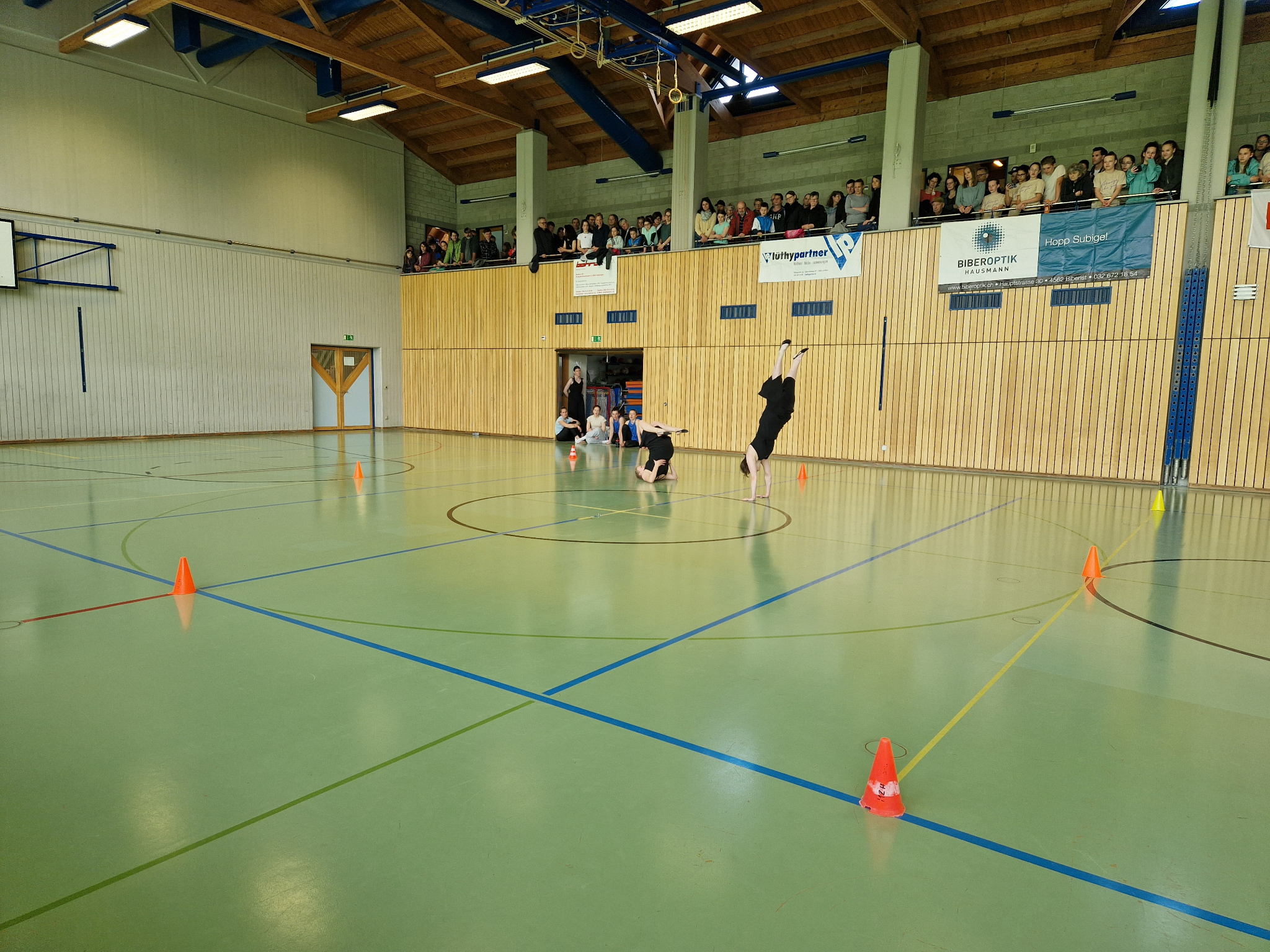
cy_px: 476
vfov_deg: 58.9
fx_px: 844
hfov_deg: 73.9
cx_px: 635
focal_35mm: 23
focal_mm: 5.4
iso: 64
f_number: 1.8
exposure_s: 1/100
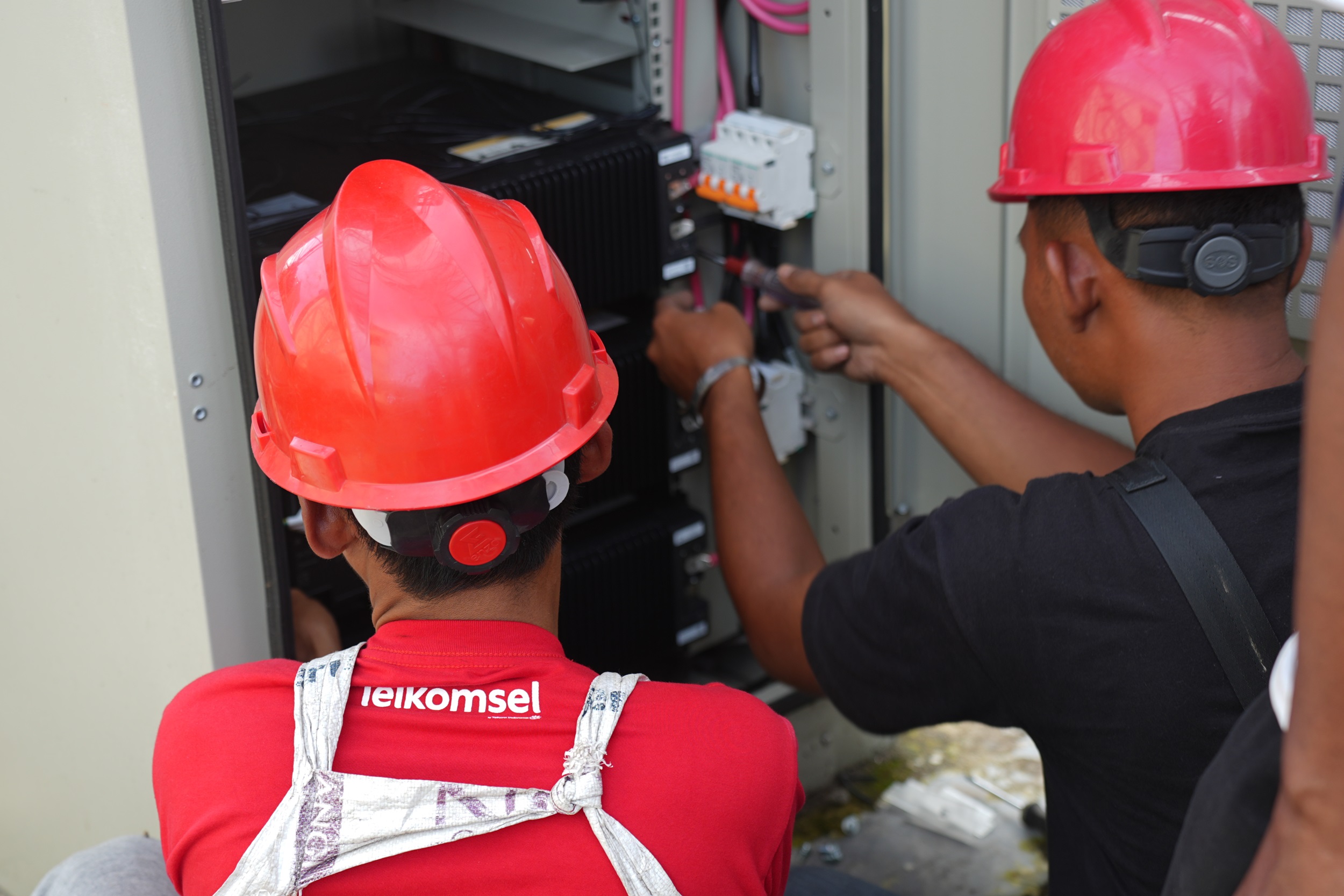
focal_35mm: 64
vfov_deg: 21.2
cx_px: 672
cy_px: 448
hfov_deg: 31.4
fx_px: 2389
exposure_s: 1/100
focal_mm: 43
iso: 80
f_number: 3.2
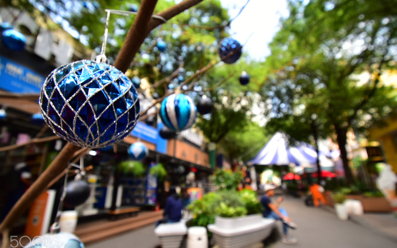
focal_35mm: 16
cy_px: 137
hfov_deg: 97.8
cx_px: 202
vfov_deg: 71.1
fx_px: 173
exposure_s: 1/60
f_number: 5.6
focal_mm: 10
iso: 140
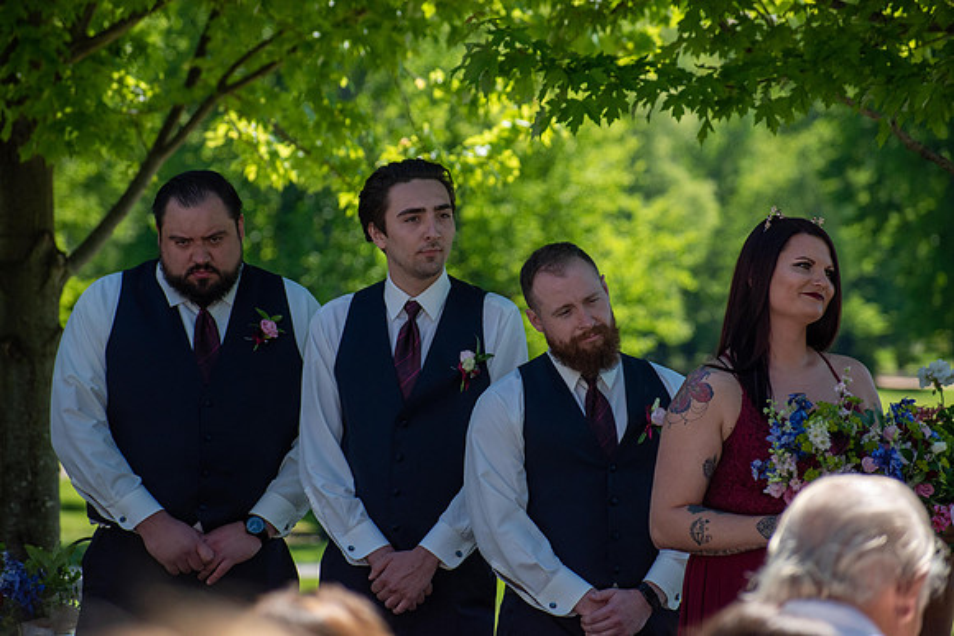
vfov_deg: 6.8
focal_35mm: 202
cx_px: 477
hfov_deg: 10.2
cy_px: 318
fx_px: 5367
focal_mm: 135
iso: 400
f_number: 4.8
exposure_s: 1/1600
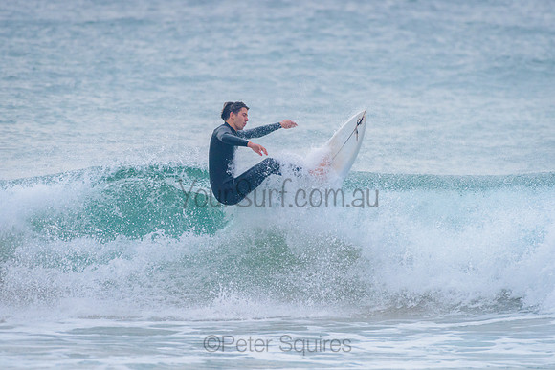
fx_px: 9454
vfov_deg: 2.2
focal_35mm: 613
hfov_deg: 3.4
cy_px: 181
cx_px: 269
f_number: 5.6
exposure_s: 1/1600
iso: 800
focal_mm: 500
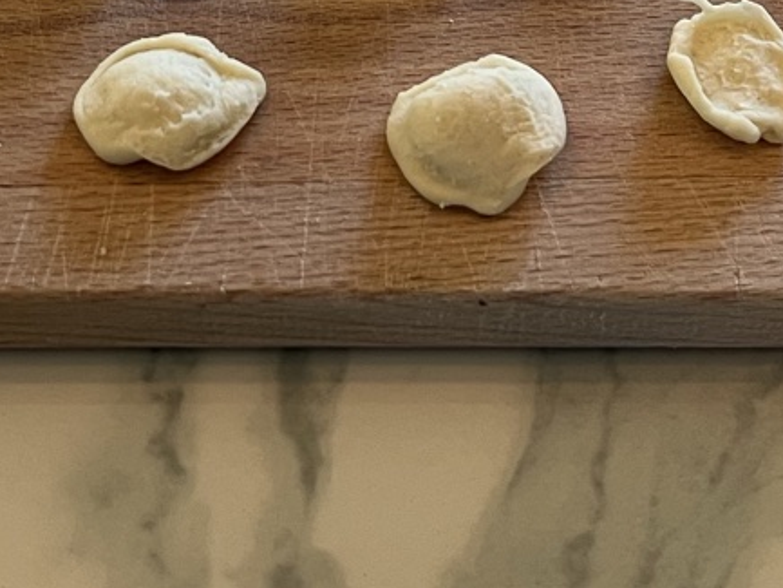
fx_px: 2172
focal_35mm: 96
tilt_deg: -49.1
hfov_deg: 20.4
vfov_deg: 14.4
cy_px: -293
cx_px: 331
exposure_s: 1/60
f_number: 1.6
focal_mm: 5.1
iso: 100
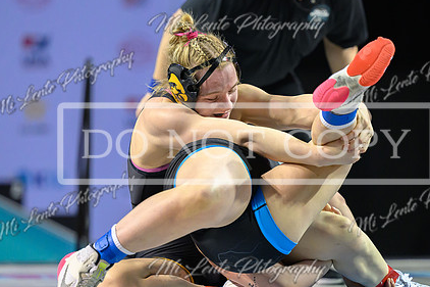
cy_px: 154
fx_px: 3152
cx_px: 237
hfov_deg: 7.8
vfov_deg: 5.2
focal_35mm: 264
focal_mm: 150
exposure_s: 1/800
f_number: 2.8
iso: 4000
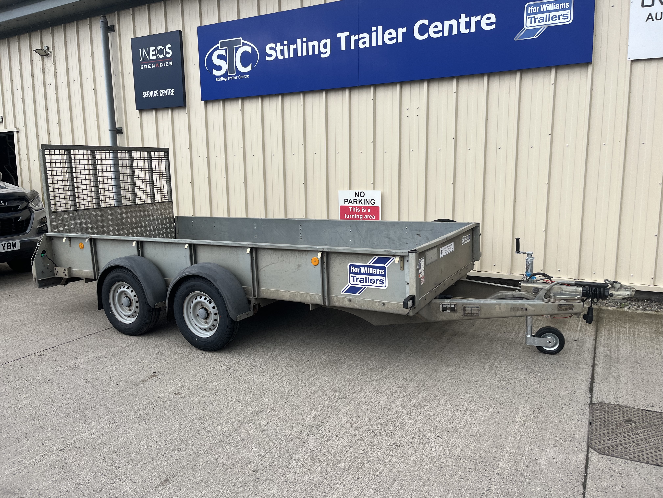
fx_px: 498
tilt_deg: -10.6
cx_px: 332
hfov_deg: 67.3
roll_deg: +1.2
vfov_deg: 53.1
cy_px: 249
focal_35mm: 26
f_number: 1.6
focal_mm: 5.1
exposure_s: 1/951
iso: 50
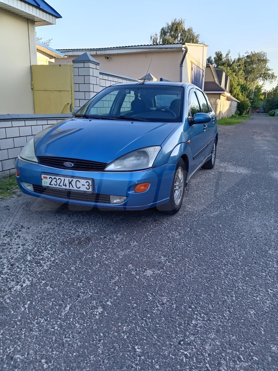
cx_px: 139
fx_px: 289
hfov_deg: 51.4
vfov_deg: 65.3
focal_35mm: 27
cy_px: 186
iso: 101
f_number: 1.8
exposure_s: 1/50
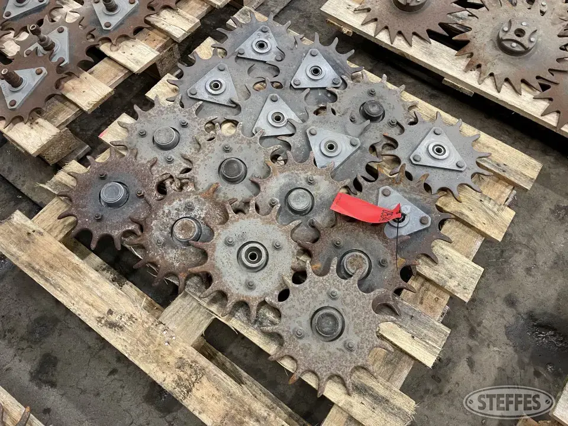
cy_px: 213
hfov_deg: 67.3
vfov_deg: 53.1
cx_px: 284
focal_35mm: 26
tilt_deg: -65.1
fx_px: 427
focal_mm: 5.1
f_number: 1.6
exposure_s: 1/60
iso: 250
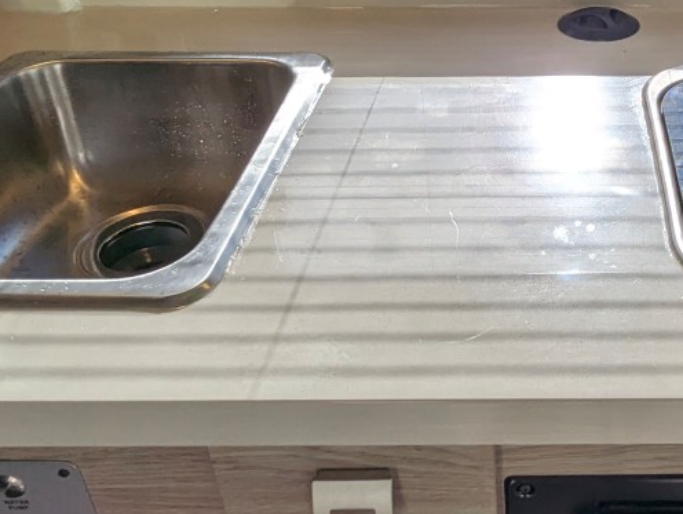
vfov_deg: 31.6
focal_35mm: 45
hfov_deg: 40.1
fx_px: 889
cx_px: 557
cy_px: 121
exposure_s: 1/352
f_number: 2.2
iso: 55
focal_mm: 2.35
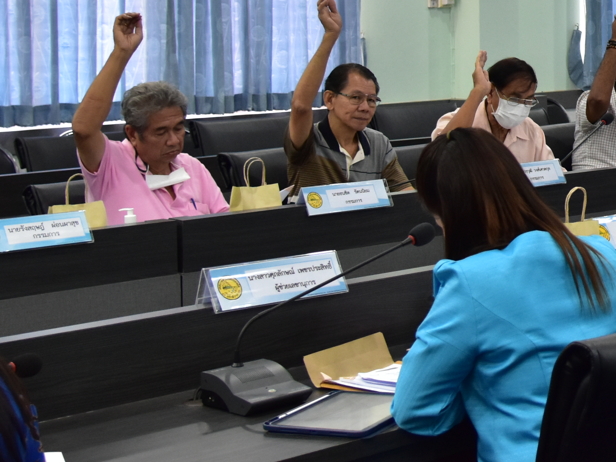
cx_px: 782
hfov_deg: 20.5
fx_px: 1566
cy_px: -12
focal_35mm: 88
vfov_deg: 16.4
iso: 1000
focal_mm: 24
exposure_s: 1/80
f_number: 4
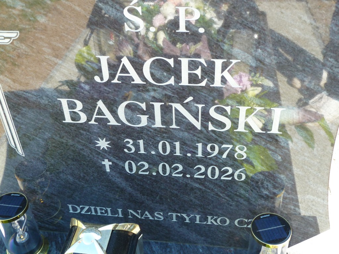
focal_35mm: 40
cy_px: 127
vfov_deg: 36.0
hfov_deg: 46.8
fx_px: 392
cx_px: 170
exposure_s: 1/125
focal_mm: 6.5
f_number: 3.6
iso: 160
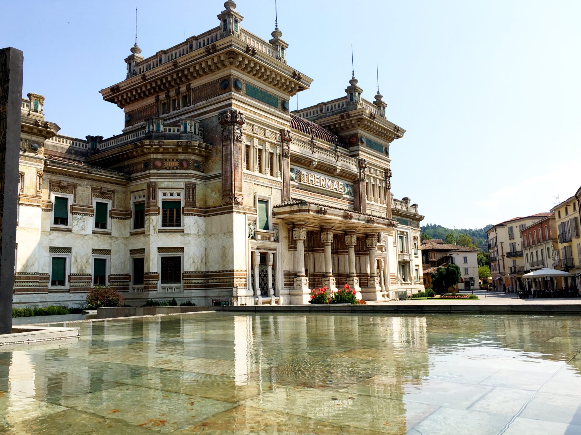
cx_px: 290
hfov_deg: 61.7
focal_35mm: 29
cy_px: 218
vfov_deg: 48.2
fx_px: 487
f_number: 2.2
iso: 25
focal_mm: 4.15
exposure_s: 1/2262
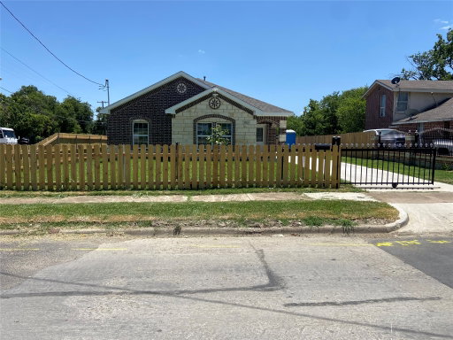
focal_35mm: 26
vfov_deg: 53.1
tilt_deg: -2.6
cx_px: 226
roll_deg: -2.8
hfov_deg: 67.3
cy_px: 170
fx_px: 340
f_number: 1.8
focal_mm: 4.25
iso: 32
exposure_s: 1/3205
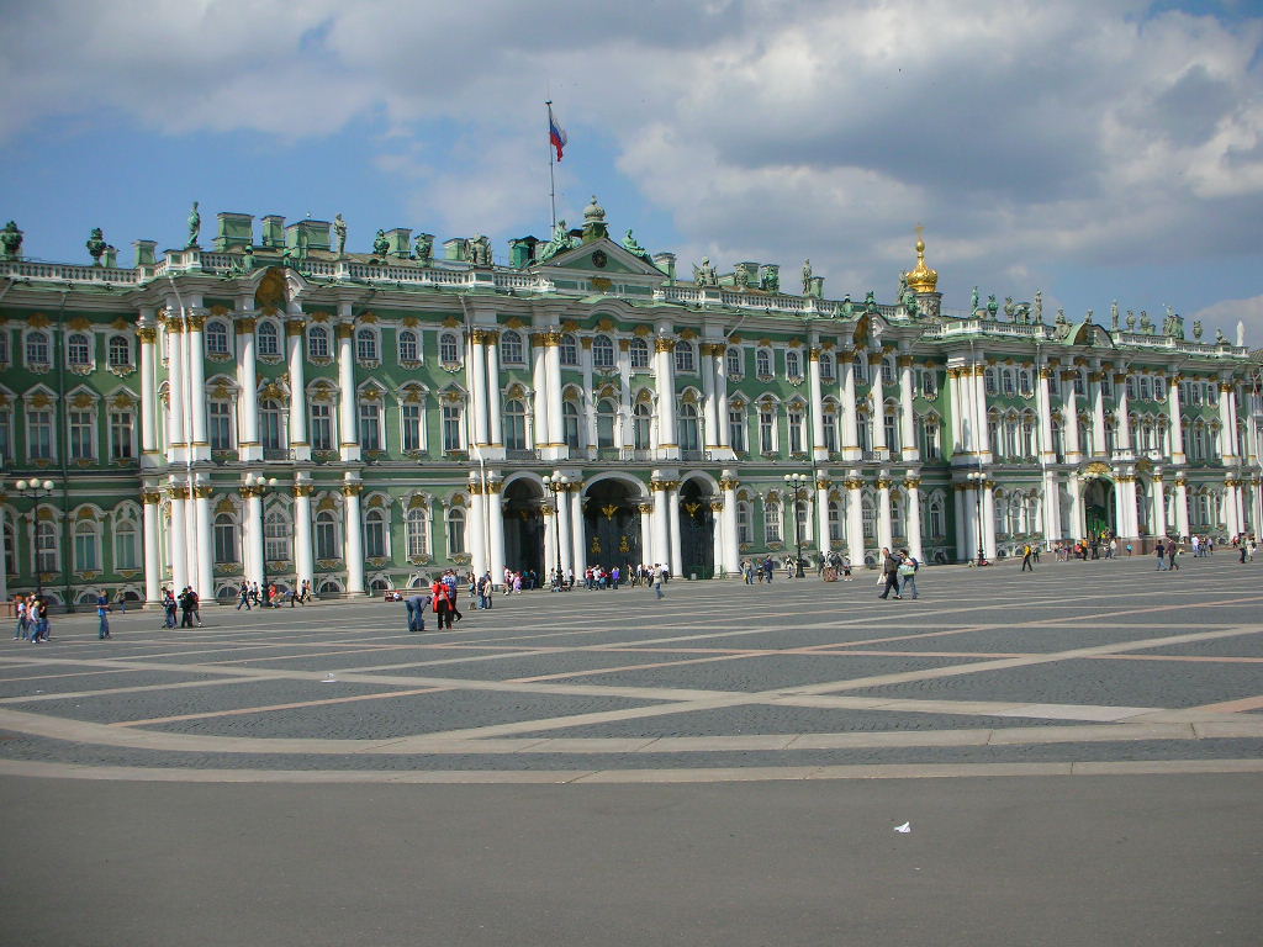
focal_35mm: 46
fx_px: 1678
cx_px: 632
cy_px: 474
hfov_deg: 41.2
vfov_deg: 31.5
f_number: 9.9
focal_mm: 7.7
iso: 50
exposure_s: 1/174
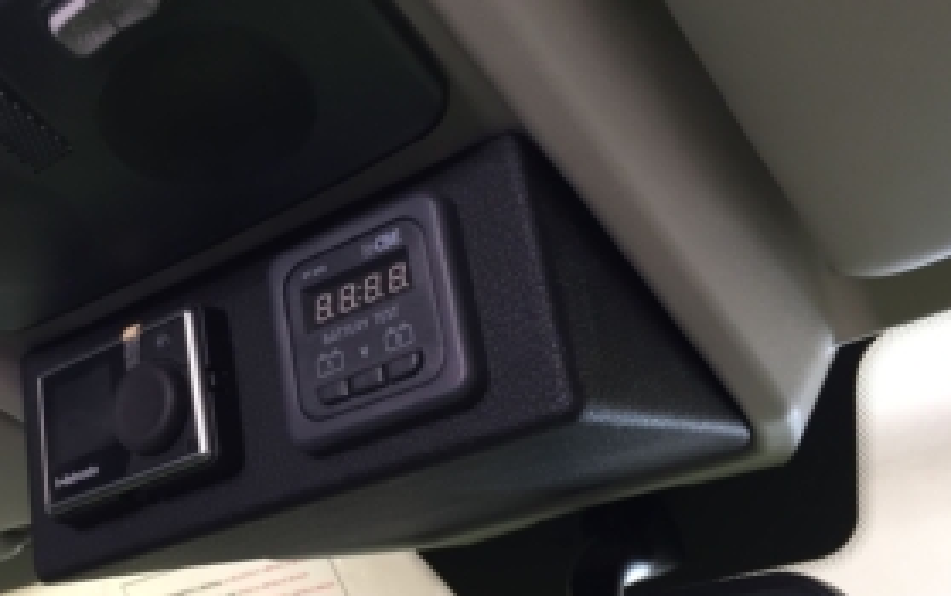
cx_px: 320
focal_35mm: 44
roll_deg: -1.0
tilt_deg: +31.0
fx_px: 1142
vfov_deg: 29.2
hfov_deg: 44.6
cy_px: 375
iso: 80
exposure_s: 1/33
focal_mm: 4.15
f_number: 2.2
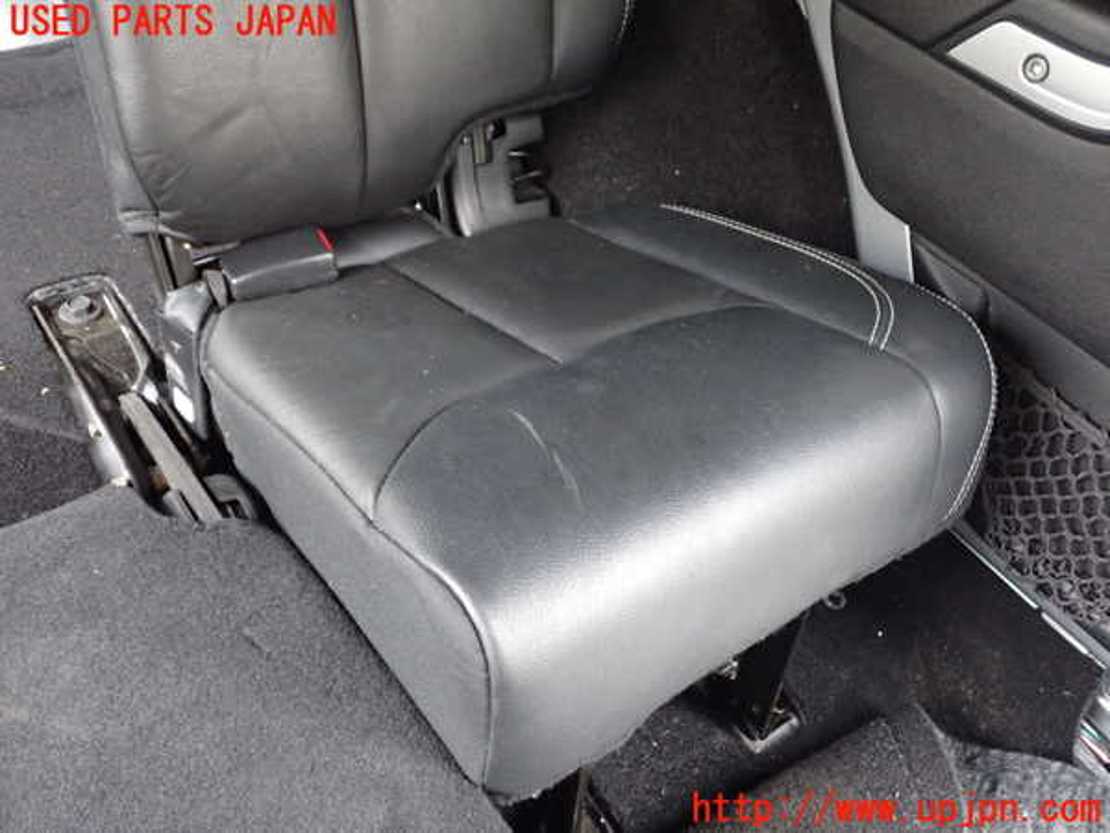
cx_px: 555
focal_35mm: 30
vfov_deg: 46.8
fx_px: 962
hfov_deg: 60.0
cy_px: 416
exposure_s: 1/25
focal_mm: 5.4
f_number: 2.3
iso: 800
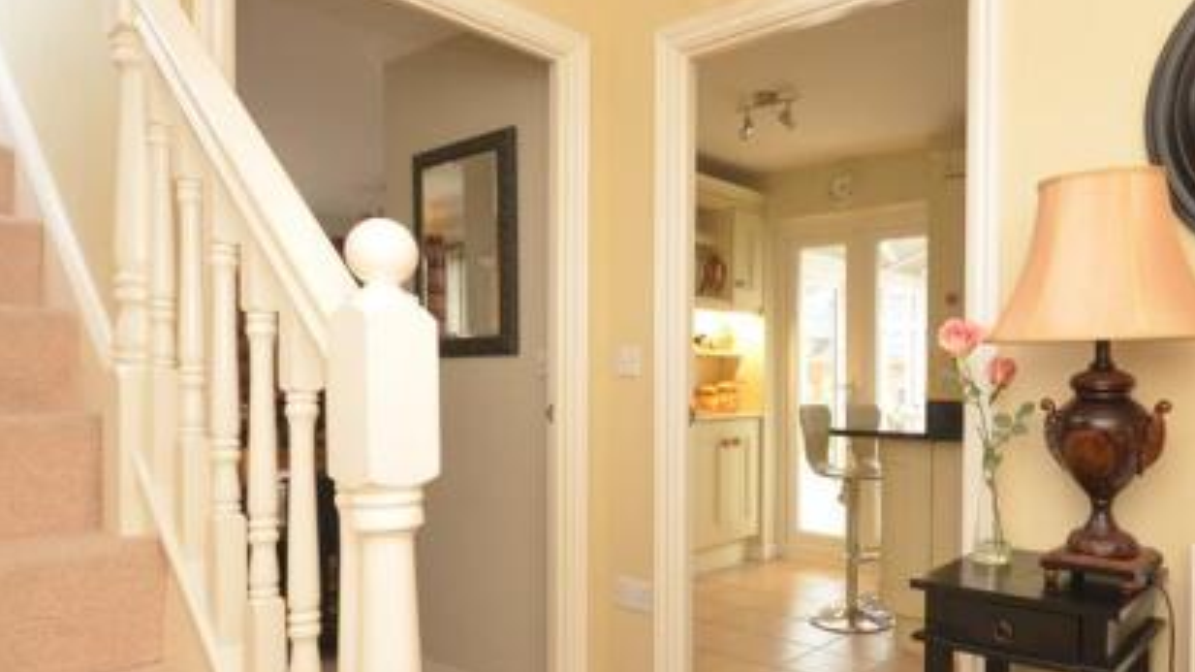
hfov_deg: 72.6
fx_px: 792
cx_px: 759
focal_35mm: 25
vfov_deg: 45.8
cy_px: 384
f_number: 8
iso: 320
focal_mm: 10
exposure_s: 1/2
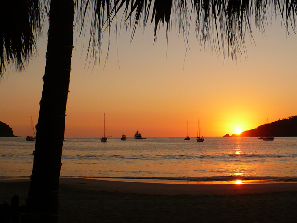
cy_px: 112
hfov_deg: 38.9
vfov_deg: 29.7
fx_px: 420
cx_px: 148
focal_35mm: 49
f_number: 2.8
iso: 100
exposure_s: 1/640
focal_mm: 6.1
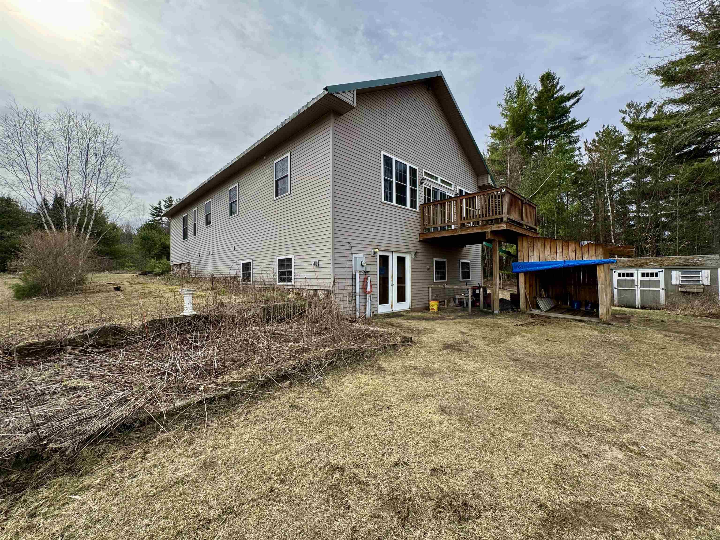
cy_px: 270
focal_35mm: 14
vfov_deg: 85.7
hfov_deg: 102.1
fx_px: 291
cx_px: 360
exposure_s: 1/1477
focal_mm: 2.22
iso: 40
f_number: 2.2
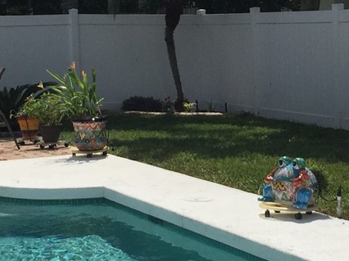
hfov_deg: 18.1
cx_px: 156
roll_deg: +1.4
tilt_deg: -5.9
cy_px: 106
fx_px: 1098
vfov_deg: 13.6
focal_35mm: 109
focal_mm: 4.15
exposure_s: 1/5650
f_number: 2.2
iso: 32
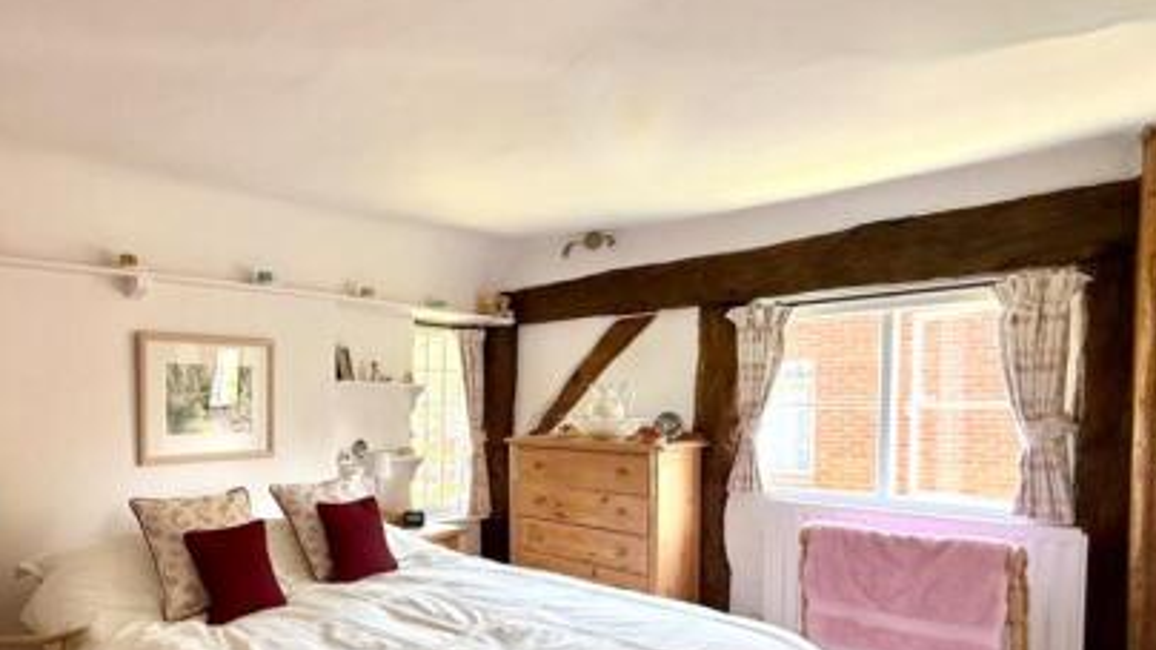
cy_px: 422
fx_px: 674
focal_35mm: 22
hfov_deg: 77.5
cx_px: 351
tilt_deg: -1.2
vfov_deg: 50.7
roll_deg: +0.7
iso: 250
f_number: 2.2
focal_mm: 2.22
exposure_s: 1/99
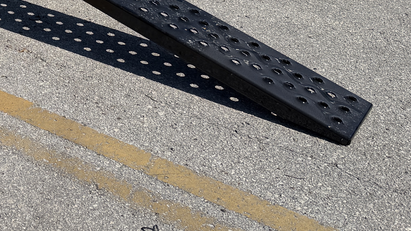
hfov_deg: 26.0
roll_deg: -1.9
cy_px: -50
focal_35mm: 74
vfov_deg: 15.7
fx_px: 806
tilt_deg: -18.9
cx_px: -59
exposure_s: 1/8130
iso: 80
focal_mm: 6.76
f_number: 1.78
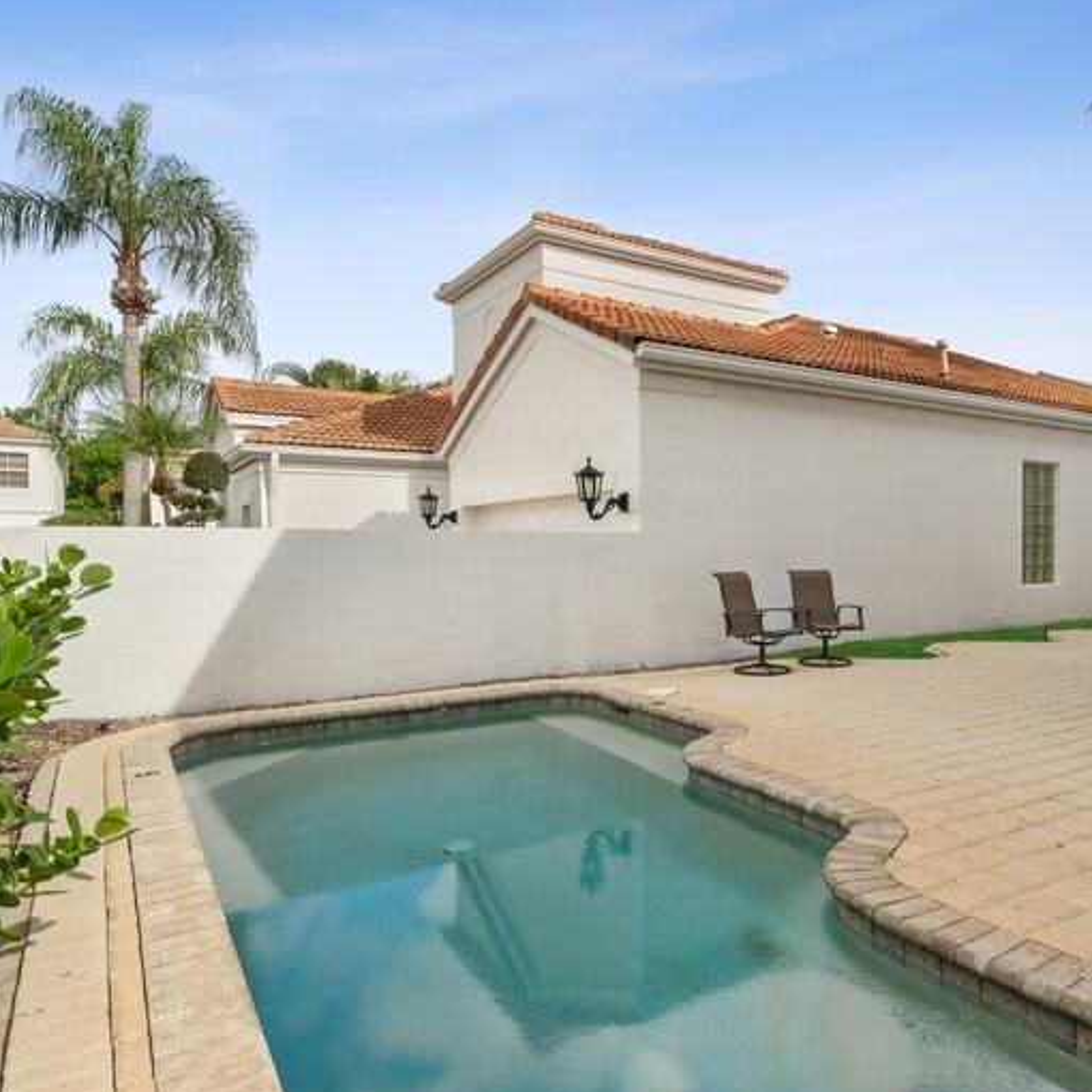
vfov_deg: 65.0
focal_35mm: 24
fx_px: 857
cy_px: 561
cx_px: 717
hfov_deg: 63.6
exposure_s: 1/160
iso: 100
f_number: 11
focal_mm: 18
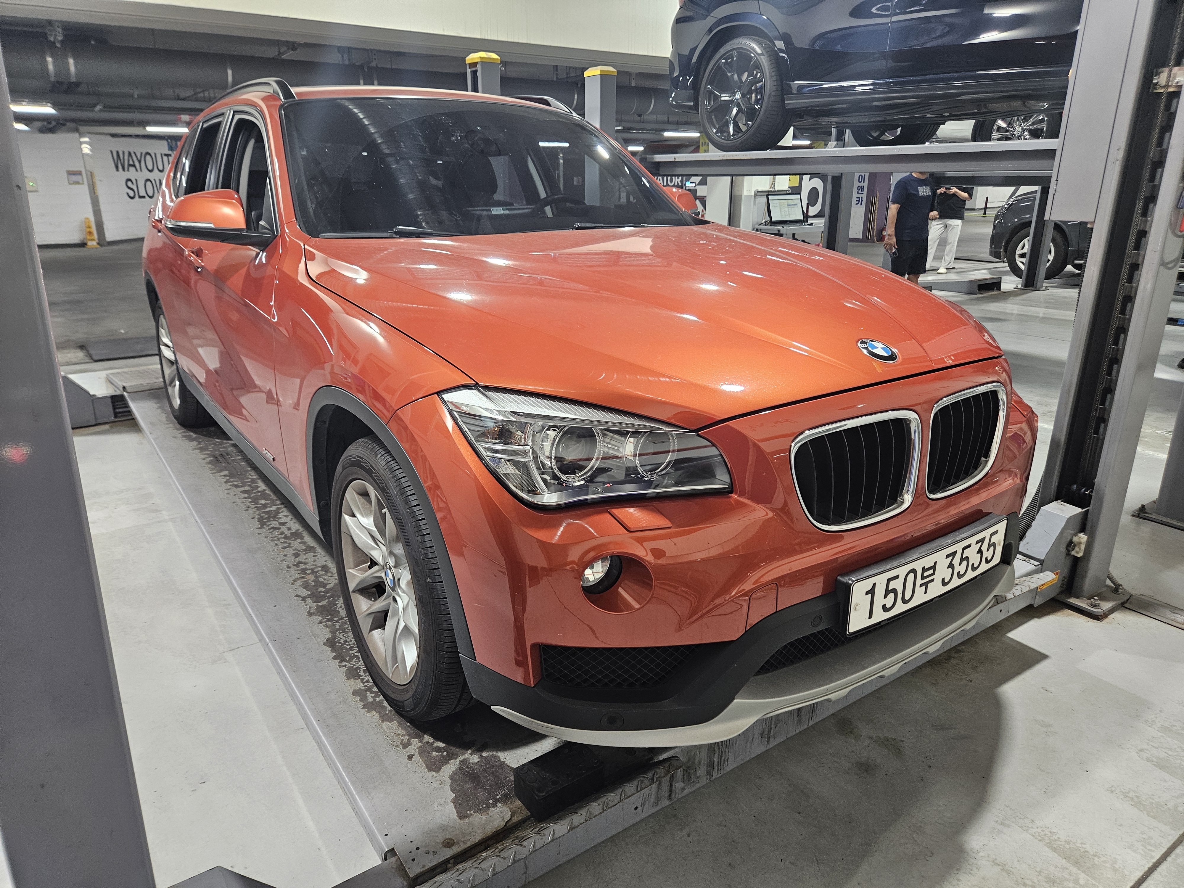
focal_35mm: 23
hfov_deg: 73.9
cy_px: 444
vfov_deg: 58.9
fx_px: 787
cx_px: 592
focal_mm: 5.4
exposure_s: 1/120
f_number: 1.8
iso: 250
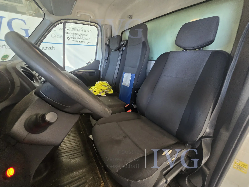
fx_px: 94
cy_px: 94
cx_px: 124
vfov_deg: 89.9
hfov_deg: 106.2
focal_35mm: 13
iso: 400
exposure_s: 1/50
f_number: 2.2
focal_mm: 2.2
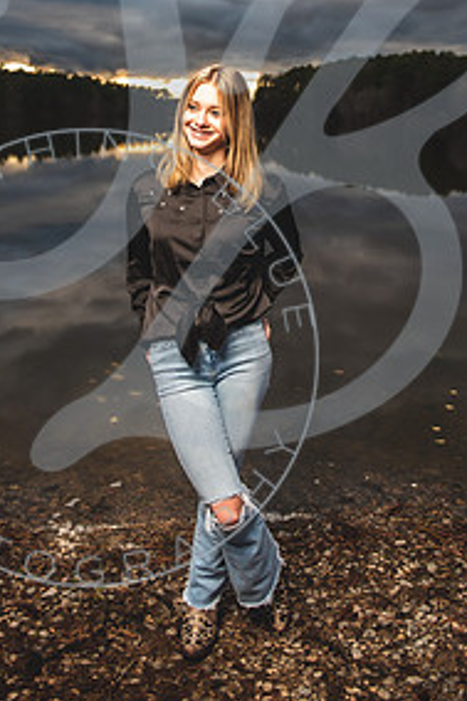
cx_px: 200
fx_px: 740
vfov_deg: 48.6
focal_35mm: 38
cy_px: 170
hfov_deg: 35.0
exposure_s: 1/250
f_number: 2.8
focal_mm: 24
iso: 100
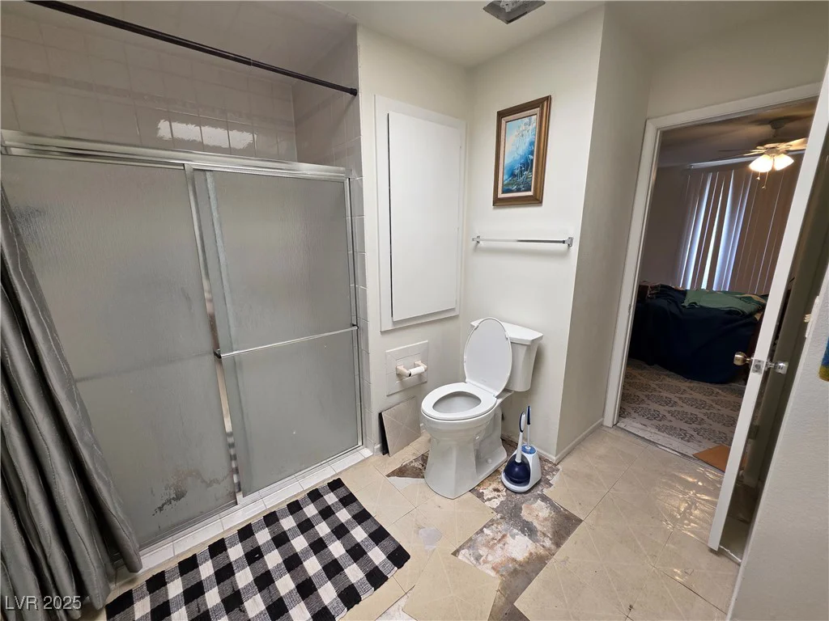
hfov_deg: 106.2
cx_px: 414
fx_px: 311
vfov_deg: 89.9
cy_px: 310
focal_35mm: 13
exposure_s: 1/120
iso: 100
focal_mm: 2.2
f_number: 1.9
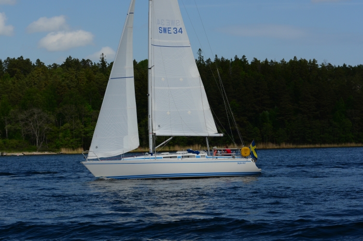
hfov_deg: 17.1
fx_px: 1208
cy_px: 120
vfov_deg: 11.4
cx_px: 182
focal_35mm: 120
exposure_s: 1/1250
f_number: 8
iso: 200
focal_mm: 80
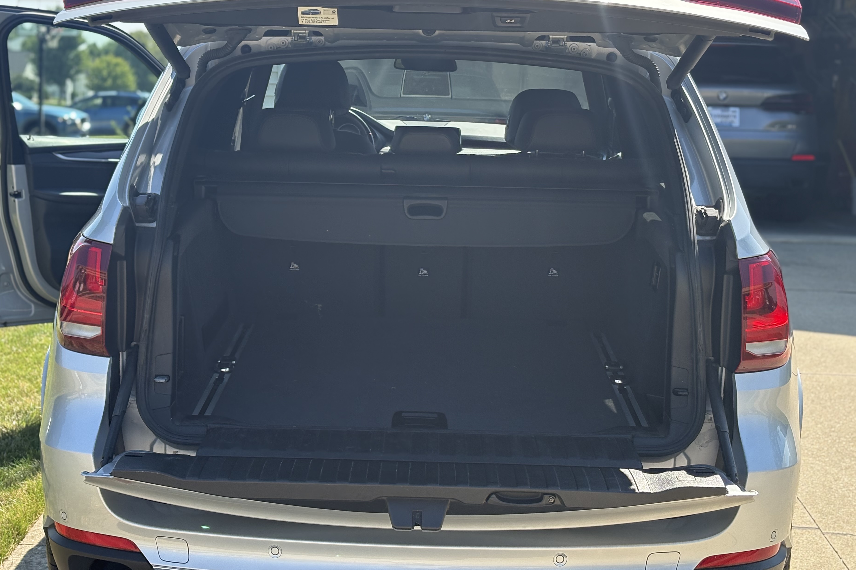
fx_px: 1403
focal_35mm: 59
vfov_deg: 23.0
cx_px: 406
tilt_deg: -2.4
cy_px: 221
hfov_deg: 33.9
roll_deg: -1.3
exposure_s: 1/1287
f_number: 1.6
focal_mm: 5.96
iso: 50
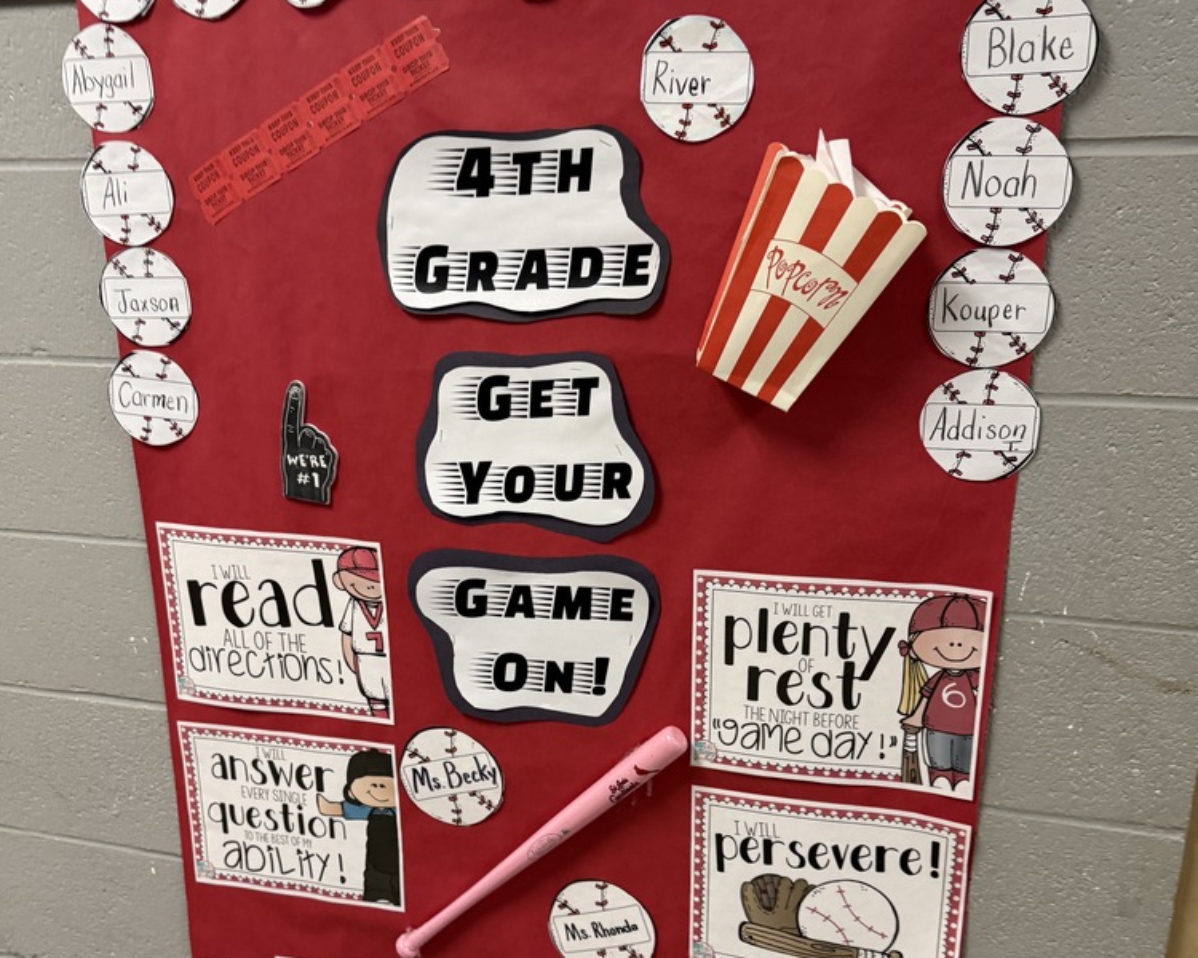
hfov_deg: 55.7
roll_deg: +1.4
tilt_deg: -13.4
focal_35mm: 32
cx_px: 604
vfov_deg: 45.6
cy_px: 568
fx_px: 1135
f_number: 1.78
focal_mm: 6.76
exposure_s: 1/60
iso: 250
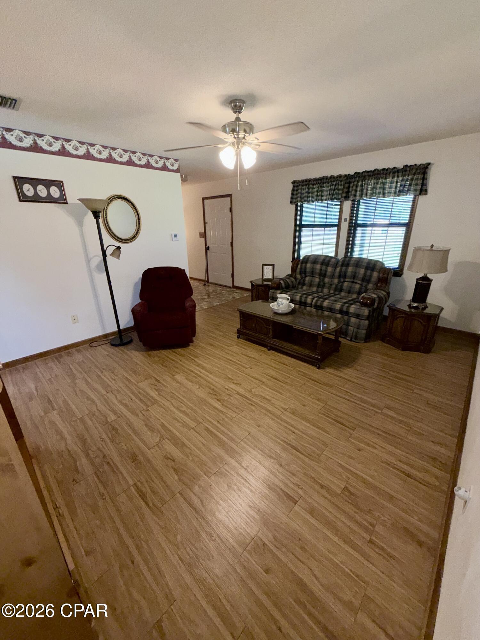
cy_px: 320
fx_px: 259
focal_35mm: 14
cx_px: 240
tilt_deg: -20.6
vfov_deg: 102.1
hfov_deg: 85.7
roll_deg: +0.4
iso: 64
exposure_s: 1/60
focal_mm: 2.22
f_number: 2.2
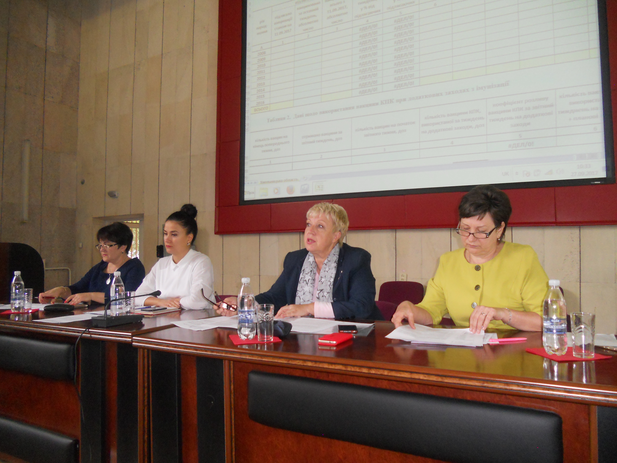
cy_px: 232
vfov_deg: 51.4
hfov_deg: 65.3
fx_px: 481
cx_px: 308
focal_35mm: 27
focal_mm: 4.9
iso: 320
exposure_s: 1/25
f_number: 3.2
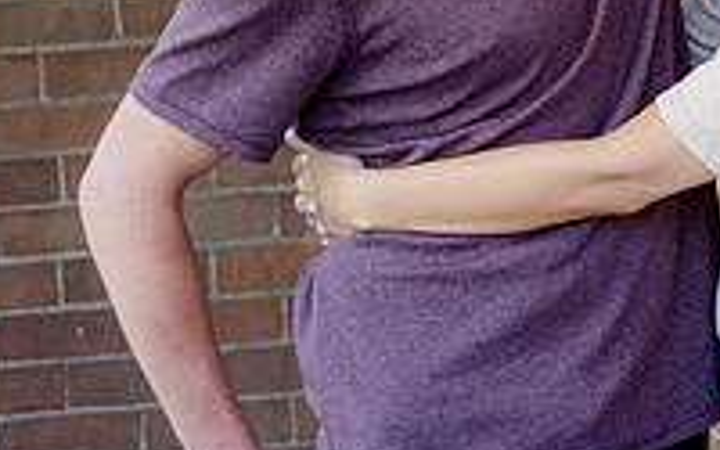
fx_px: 4062
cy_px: 16
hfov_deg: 9.9
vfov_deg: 6.3
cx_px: 997
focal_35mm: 207
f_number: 4
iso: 500
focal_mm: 70
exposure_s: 1/250
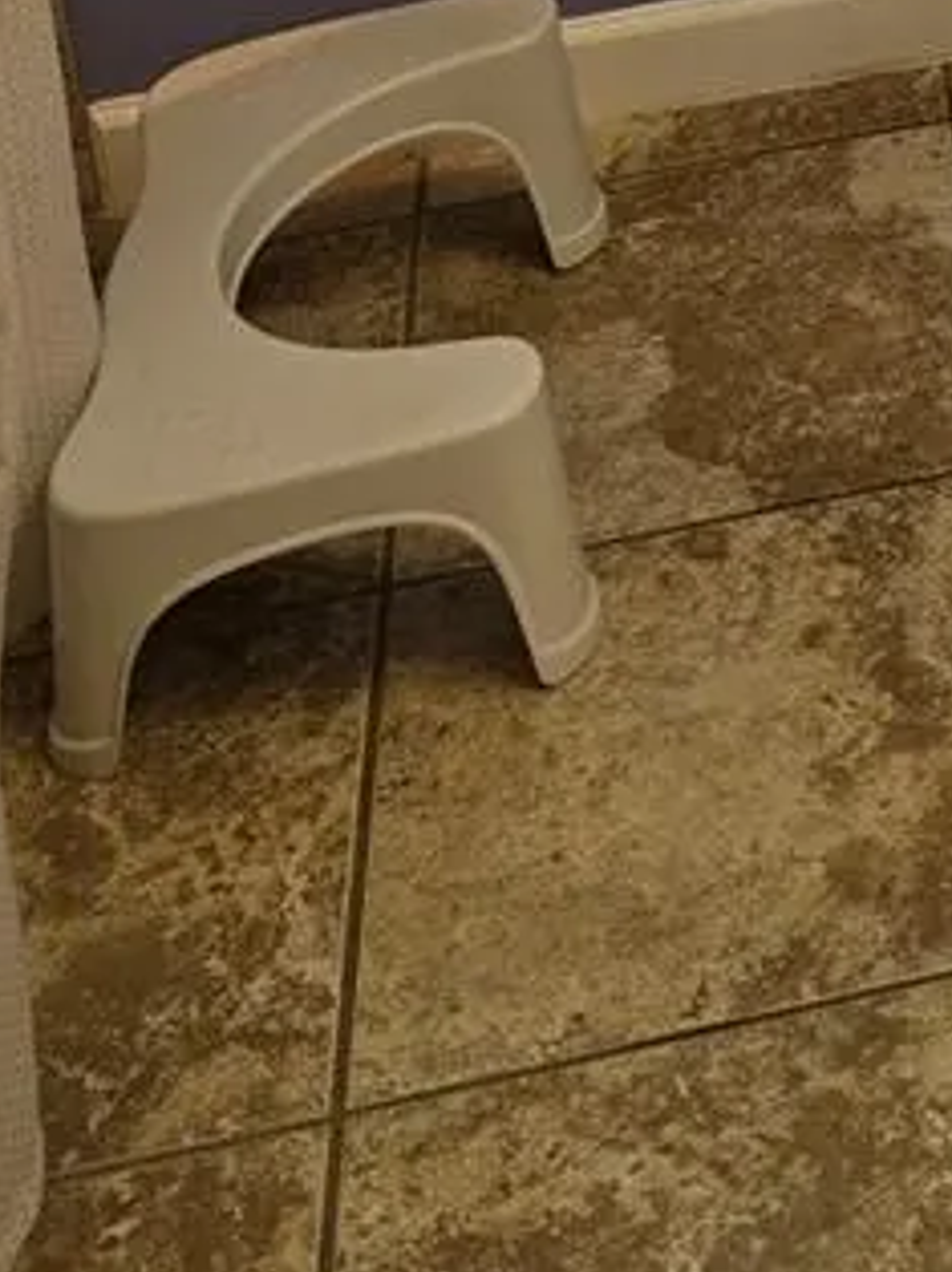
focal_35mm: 88
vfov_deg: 17.9
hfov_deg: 15.4
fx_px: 3231
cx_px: 1450
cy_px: -997
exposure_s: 1/120
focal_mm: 6.3
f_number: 1.7
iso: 80
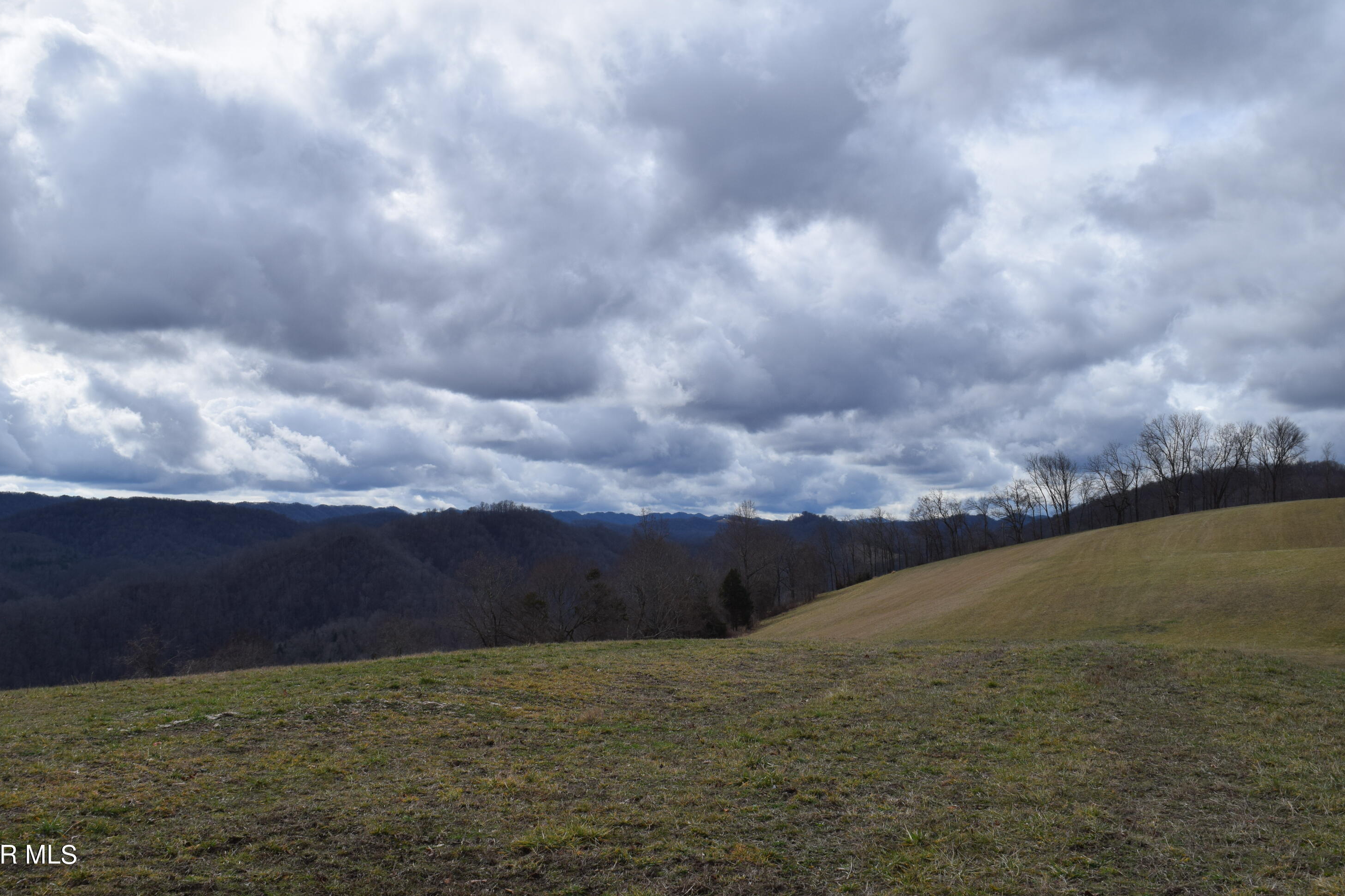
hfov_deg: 51.9
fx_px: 1382
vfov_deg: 35.9
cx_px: 655
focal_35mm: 37
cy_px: 436
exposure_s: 1/400
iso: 200
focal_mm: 24
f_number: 10
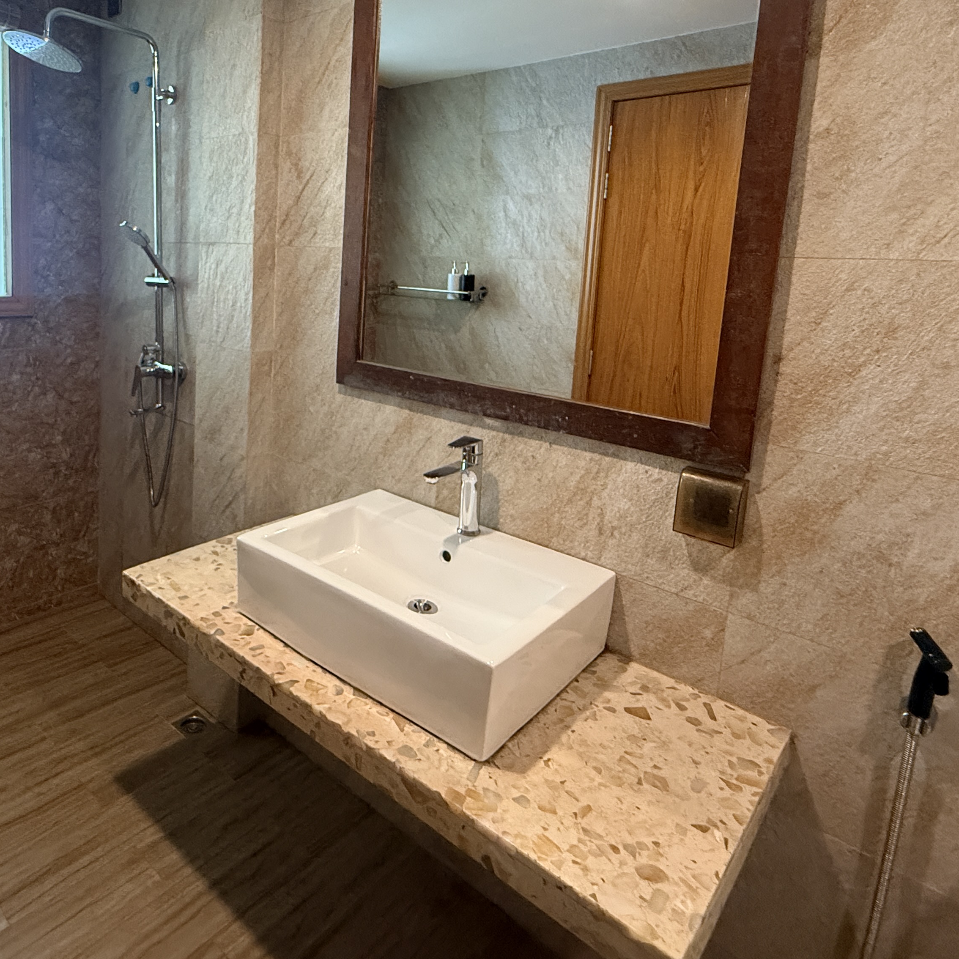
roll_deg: -2.5
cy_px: 342
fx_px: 690
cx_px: 307
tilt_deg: -6.7
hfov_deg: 67.4
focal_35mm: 22
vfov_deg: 68.2
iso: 640
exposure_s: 1/60
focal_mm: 2.22
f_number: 2.2
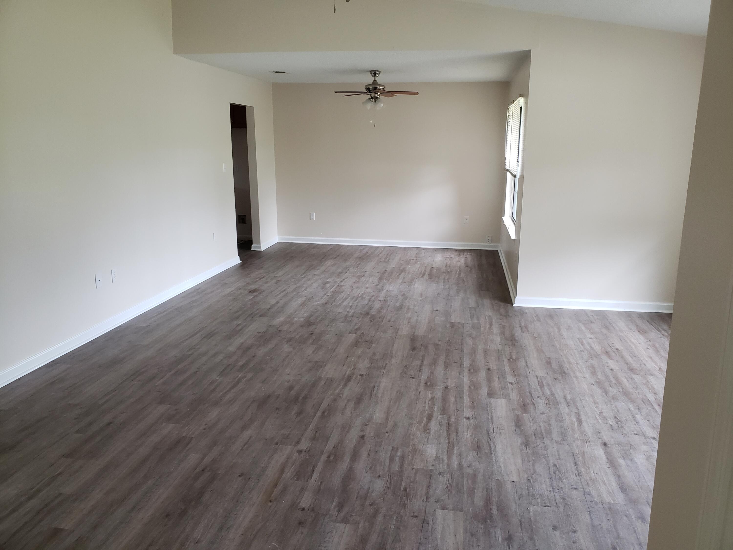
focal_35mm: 26
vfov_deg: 53.1
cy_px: 275
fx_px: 551
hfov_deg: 67.3
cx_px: 366
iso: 250
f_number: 2.4
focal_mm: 4.3
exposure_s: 1/60
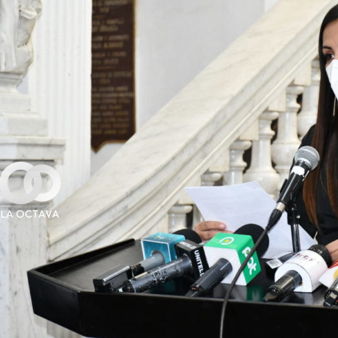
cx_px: 242
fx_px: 1326
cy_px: 170
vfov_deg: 14.5
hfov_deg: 14.5
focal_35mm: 120
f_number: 5.6
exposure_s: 1/100
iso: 1800
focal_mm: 62
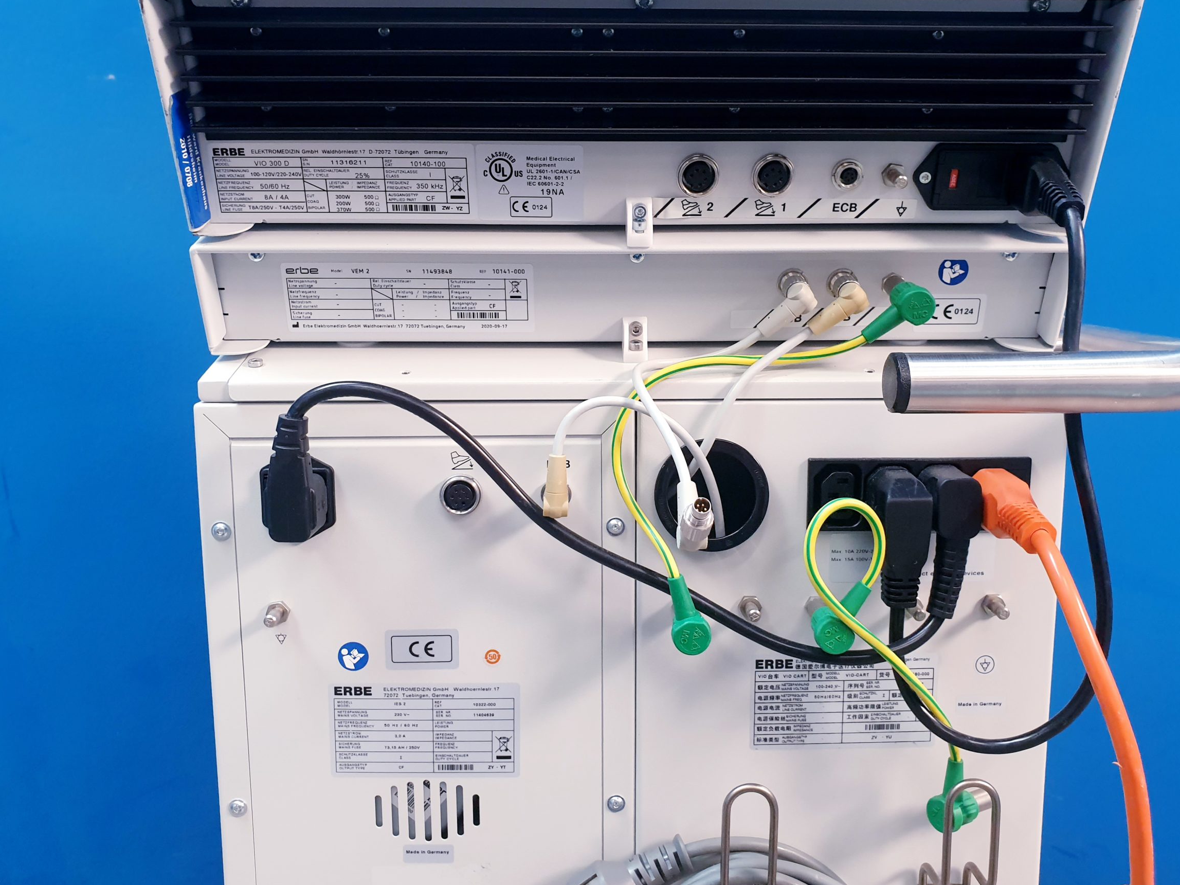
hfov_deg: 61.6
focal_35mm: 29
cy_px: 417
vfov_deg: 48.2
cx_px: 624
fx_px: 989
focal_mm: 4.3
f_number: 2.4
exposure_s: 1/50
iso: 200
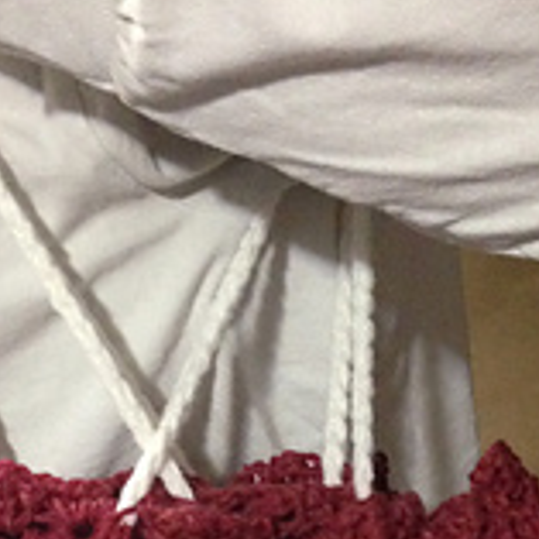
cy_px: 693
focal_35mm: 93
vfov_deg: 17.6
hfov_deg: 18.7
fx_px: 1638
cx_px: 273
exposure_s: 1/15
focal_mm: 4.12
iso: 500
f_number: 2.4
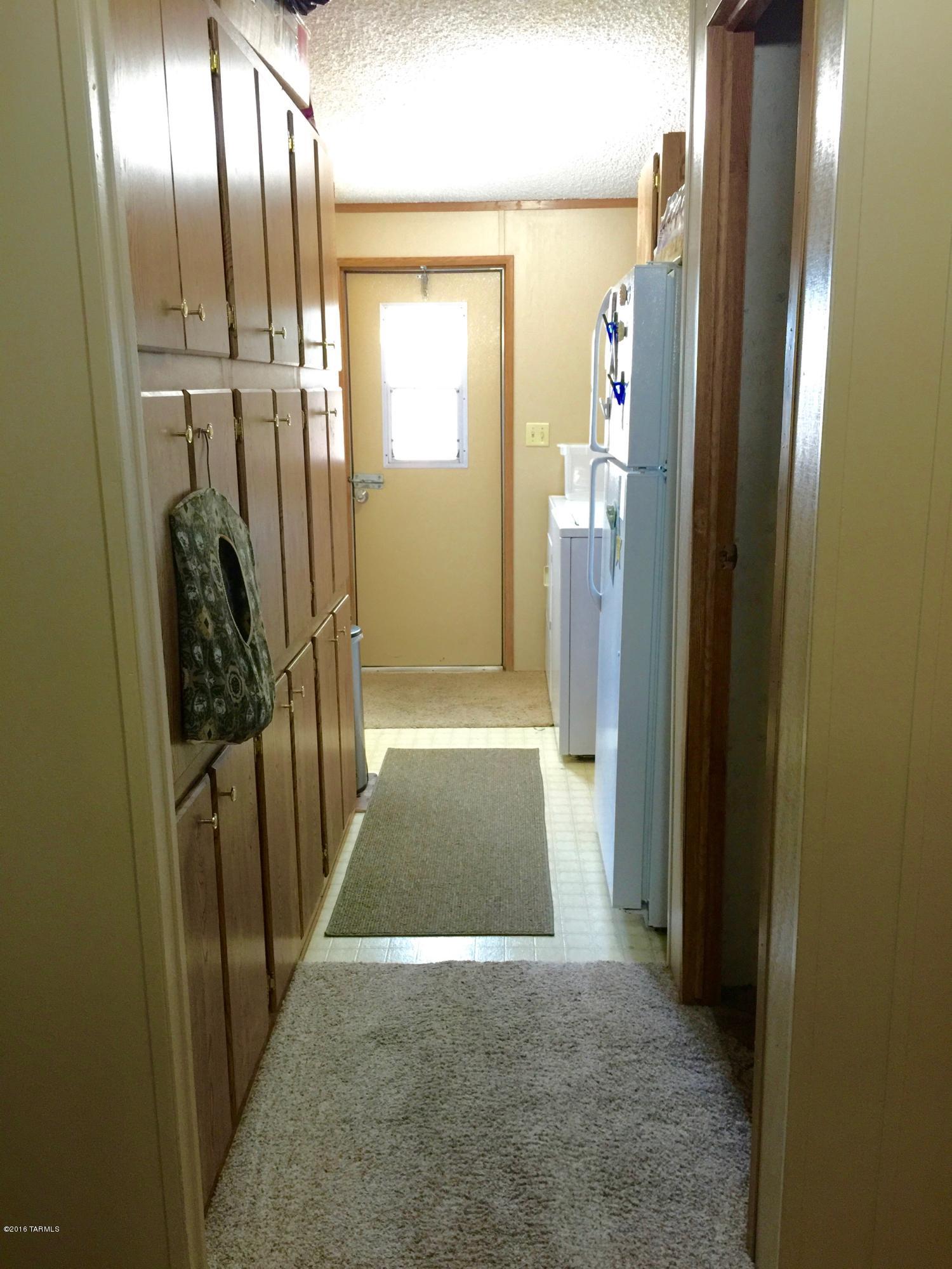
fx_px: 1063
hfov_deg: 48.2
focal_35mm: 29
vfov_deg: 61.7
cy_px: 634
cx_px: 476
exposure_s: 1/15
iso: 125
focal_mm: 4.15
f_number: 2.2
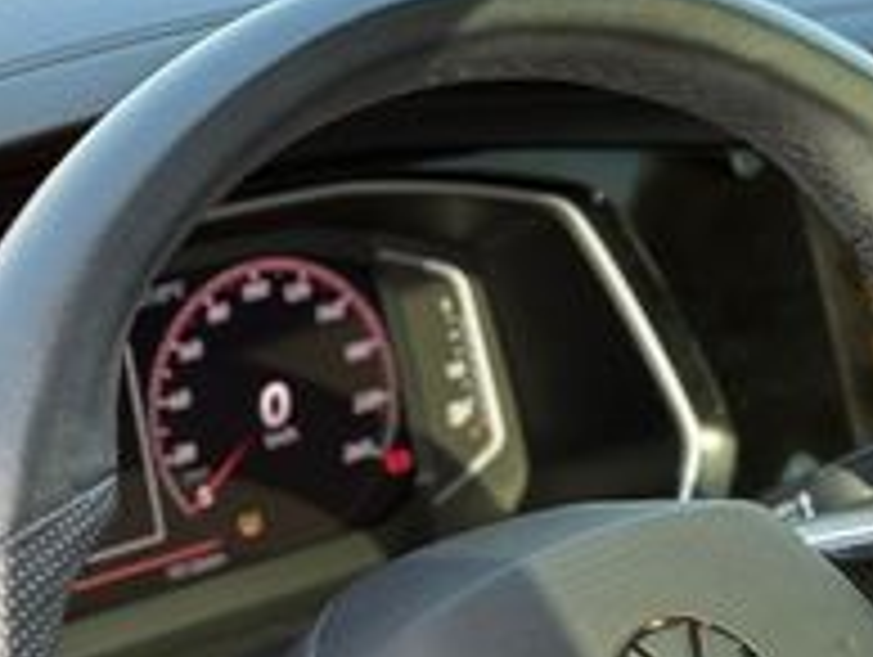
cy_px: 706
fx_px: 2929
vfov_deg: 12.6
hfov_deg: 16.5
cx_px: 904
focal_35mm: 116
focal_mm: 6.76
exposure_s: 1/227
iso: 125
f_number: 1.78
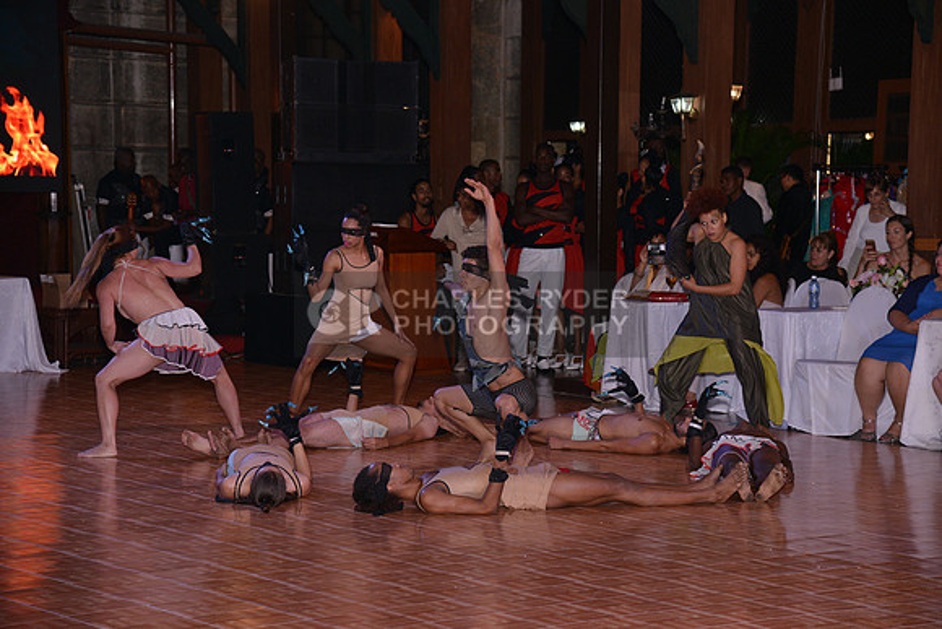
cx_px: 471
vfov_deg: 16.1
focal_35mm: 85
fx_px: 2225
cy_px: 314
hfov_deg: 23.9
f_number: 5
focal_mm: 85
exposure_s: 1/250
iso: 1000
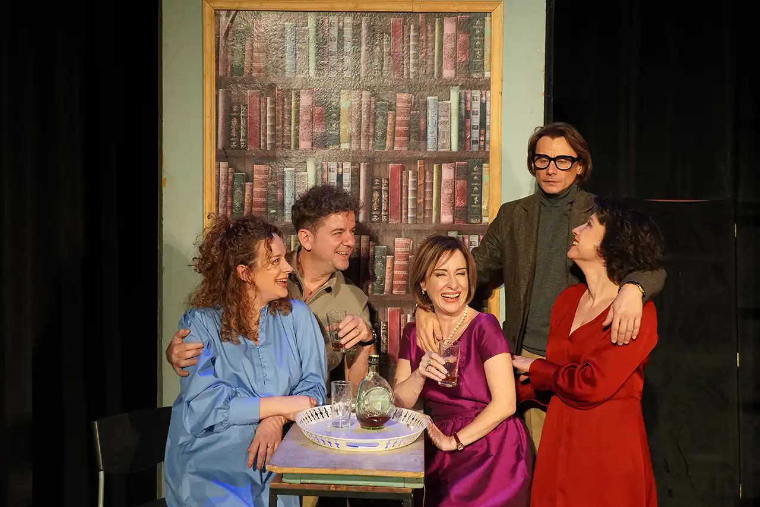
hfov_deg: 42.3
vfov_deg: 28.9
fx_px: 981
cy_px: 254
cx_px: 380
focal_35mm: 46
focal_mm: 31
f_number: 4.5
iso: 1250
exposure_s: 1/160
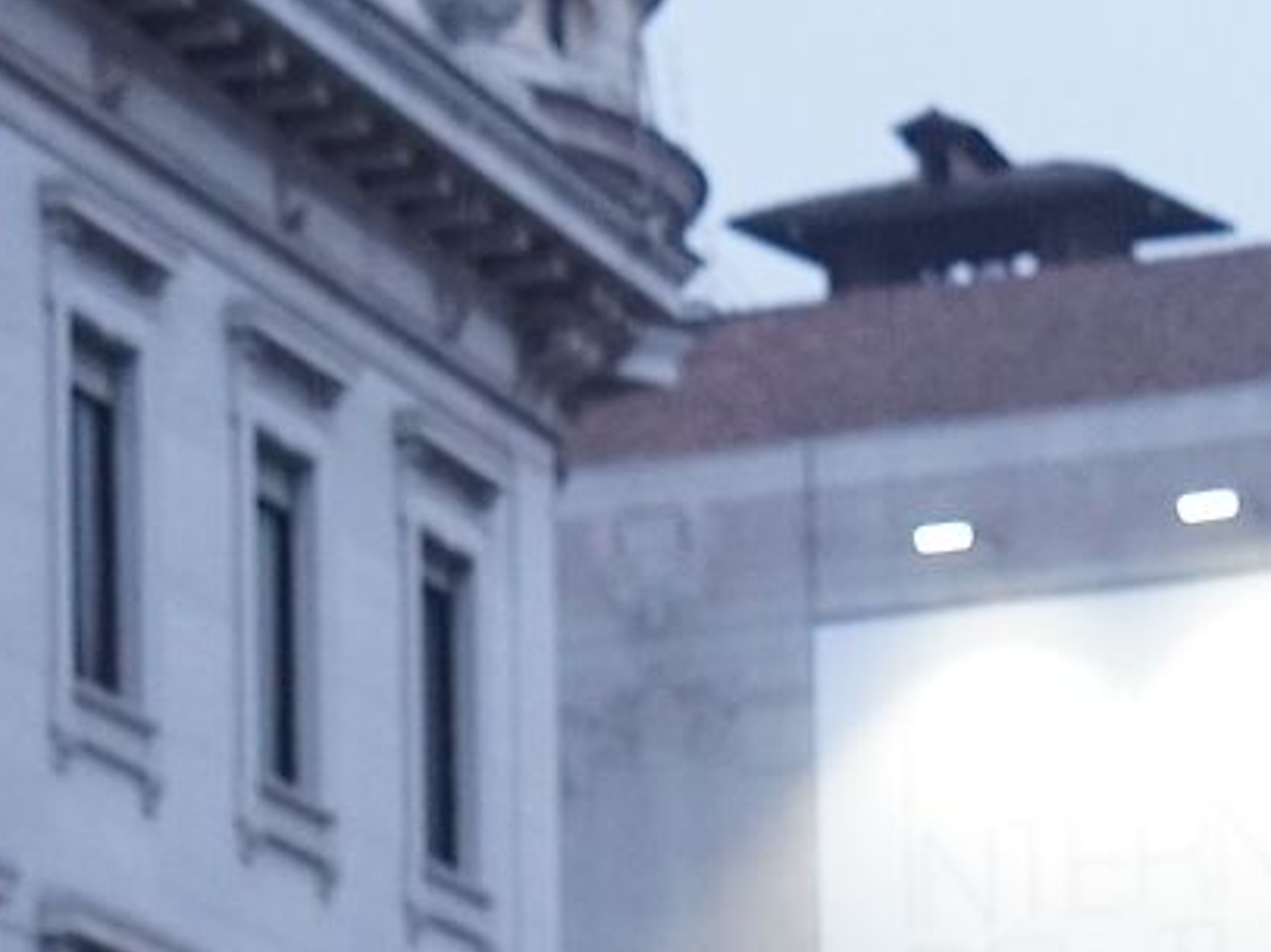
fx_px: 8895
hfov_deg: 8.1
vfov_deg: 6.0
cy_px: 1804
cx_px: 1459
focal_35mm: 242
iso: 1250
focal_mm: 28.4
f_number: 2.8
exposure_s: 1/160
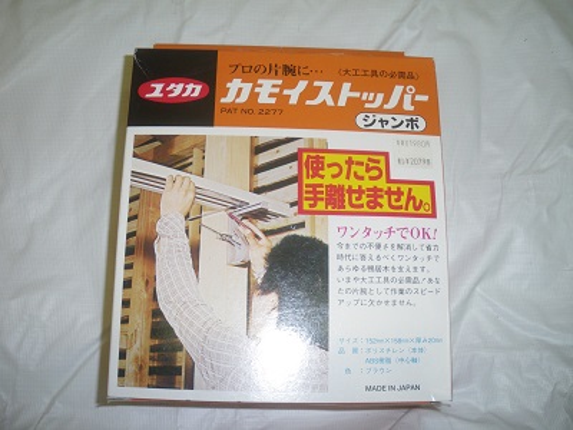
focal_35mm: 36
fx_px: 596
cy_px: 215
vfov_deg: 39.7
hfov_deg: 51.4
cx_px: 286
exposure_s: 1/50
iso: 250
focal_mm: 6.3
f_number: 3.5
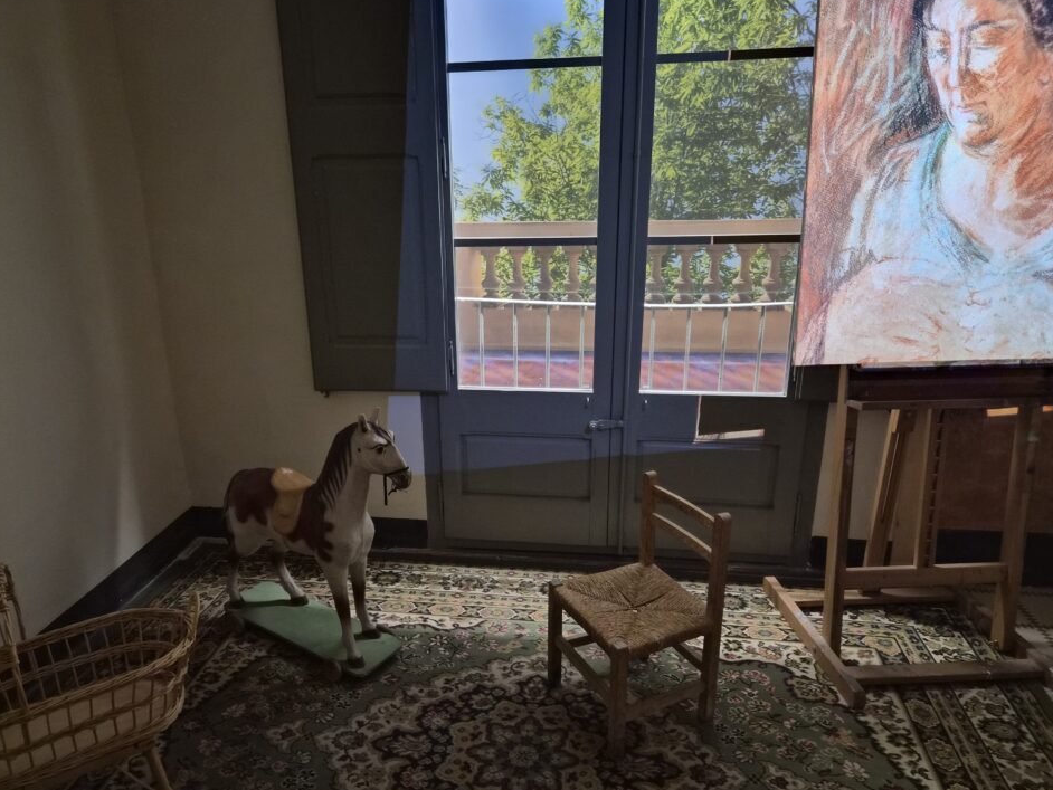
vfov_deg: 54.9
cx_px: 490
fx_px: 761
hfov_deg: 69.3
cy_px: 413
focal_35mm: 25
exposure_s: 1/31
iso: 800
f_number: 1.8
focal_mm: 5.4
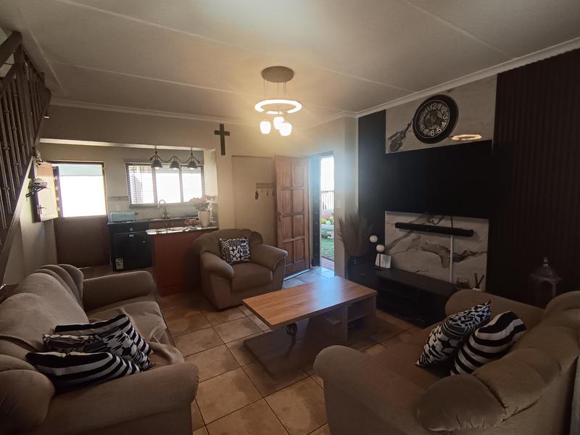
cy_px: 218
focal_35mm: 17
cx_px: 290
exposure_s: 1/100
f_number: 2.2
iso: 206
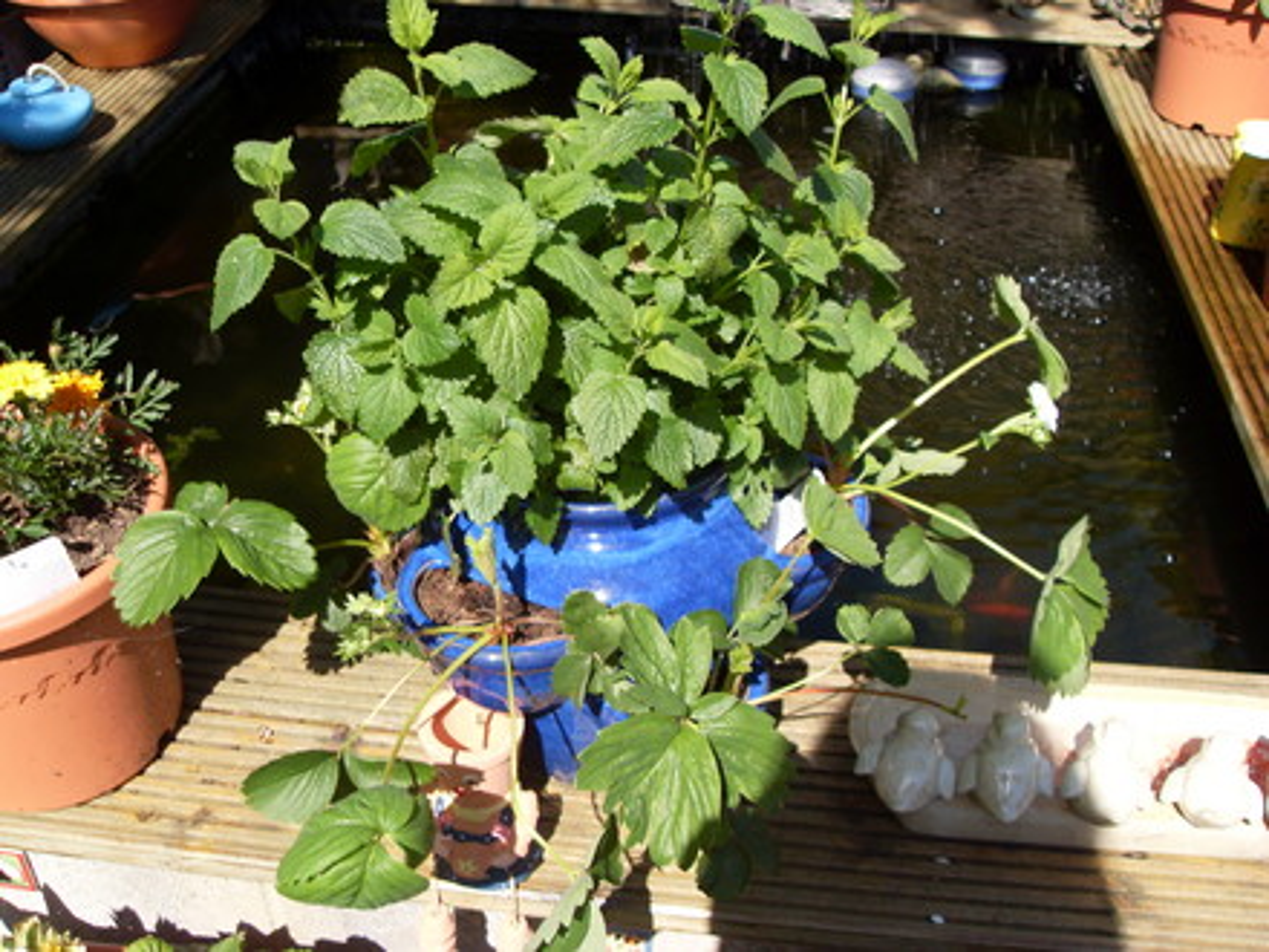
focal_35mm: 35
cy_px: 476
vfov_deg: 40.7
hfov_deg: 52.6
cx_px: 634
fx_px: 1283
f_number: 7
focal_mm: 6.3
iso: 80
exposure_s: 1/125
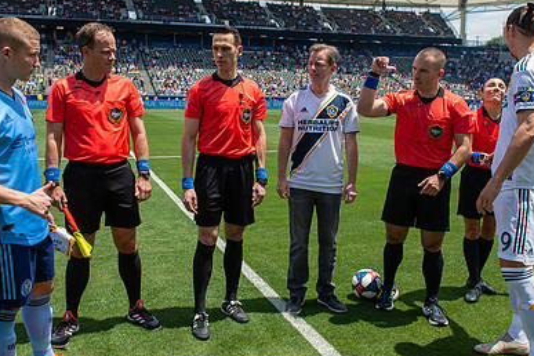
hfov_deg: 53.1
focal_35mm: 36
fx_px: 534
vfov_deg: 36.9
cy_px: 169
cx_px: 265
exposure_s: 1/1000
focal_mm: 24
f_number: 5.6
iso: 200
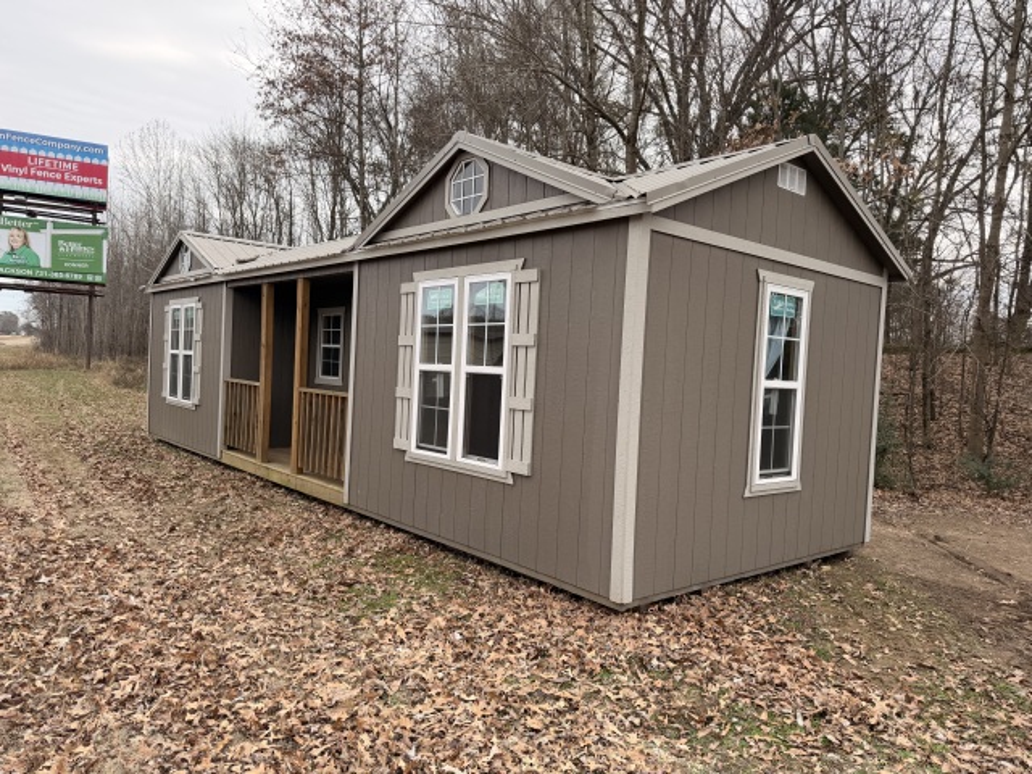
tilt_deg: -4.4
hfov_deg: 71.6
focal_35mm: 24
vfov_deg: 56.8
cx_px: 516
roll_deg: -2.7
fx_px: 716
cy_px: 387
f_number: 1.78
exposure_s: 1/1770
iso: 100
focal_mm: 6.76
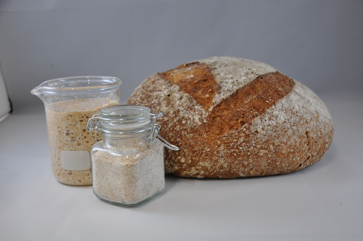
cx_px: 182
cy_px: 120
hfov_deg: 41.2
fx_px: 483
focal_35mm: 48
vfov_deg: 28.0
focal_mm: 32
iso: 250
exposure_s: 1/30
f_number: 5.6
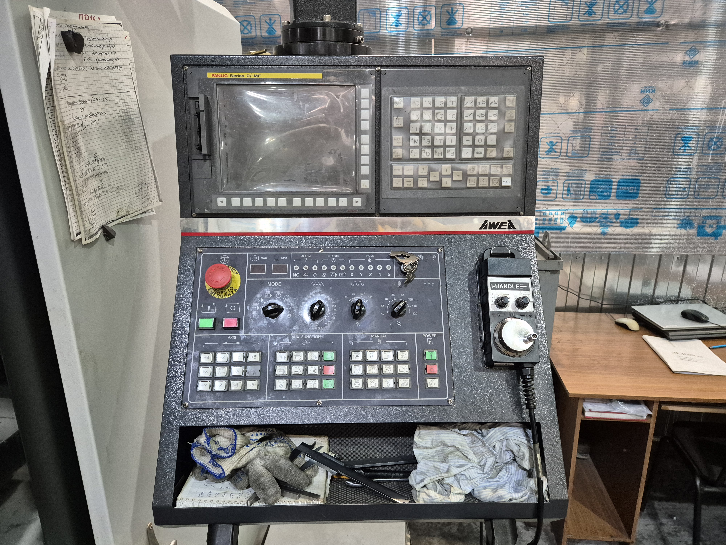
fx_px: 482
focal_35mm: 23
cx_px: 363
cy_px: 272
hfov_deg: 73.9
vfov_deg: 58.9
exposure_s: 1/100
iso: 1250
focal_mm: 5.4
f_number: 1.8
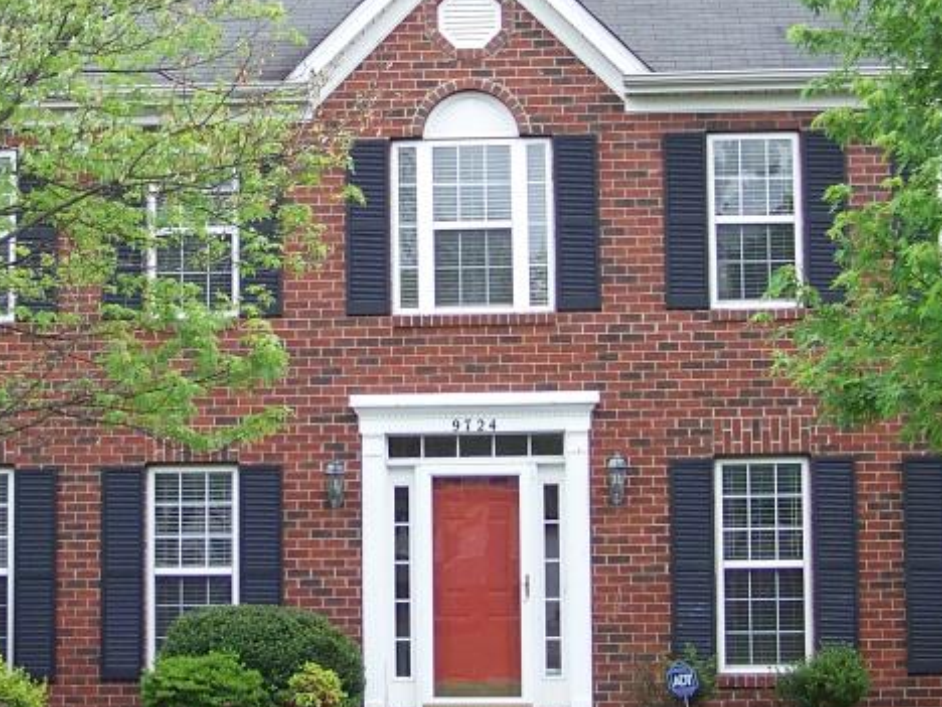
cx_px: 296
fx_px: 2558
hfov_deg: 20.8
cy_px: 218
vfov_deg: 15.7
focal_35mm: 94
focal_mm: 6.75
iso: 64
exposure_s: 1/200
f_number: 2.8
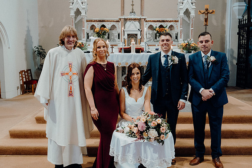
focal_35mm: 37
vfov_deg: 36.0
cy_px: 84
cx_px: 126
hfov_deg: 51.9
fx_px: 259
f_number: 3.5
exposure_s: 1/160
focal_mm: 25
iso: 2500
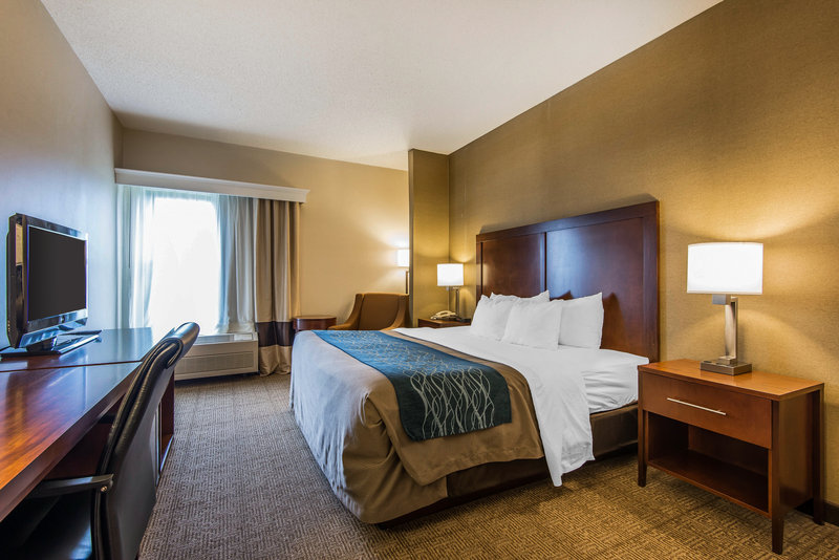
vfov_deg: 73.8
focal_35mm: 16
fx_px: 373
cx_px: 420
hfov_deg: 96.7
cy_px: 280
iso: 400
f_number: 8
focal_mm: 16
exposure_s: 1/5
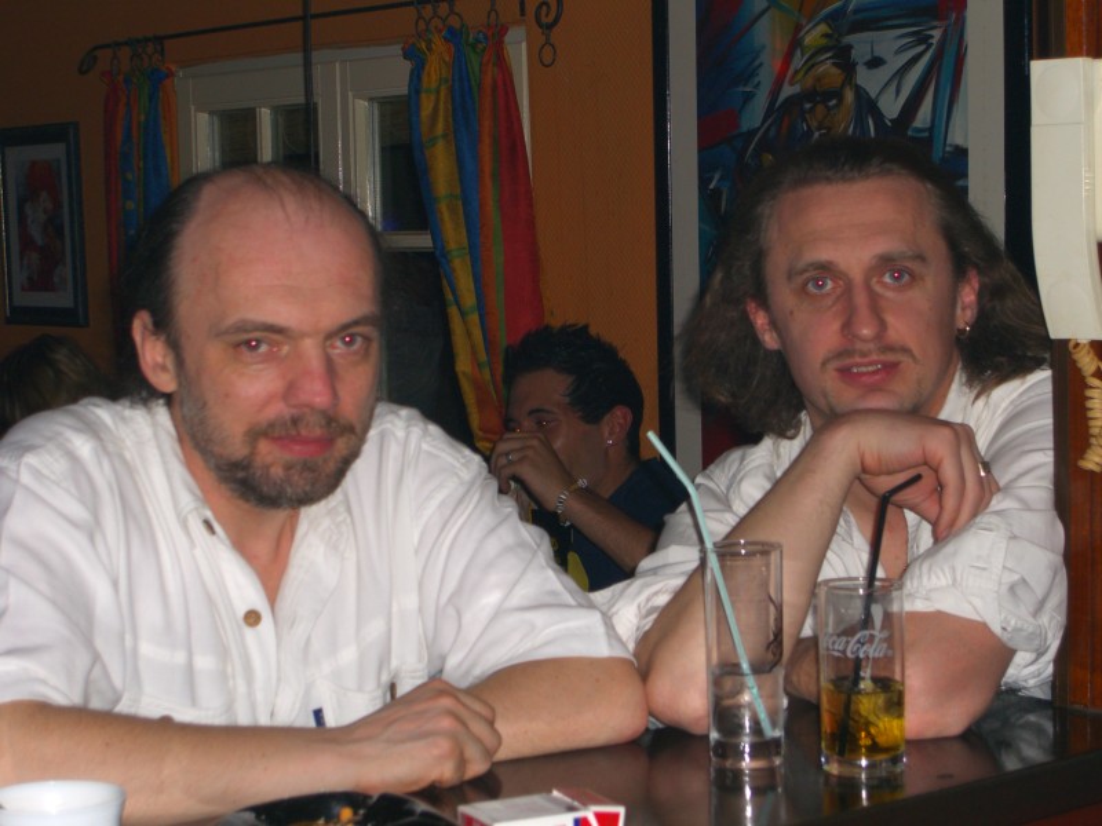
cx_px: 551
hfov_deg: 24.4
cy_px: 413
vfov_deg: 18.4
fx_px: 2547
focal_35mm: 80
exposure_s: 1/60
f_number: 4.4
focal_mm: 16.6
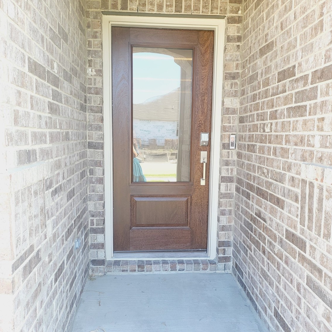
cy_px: 179
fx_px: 315
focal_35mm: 29
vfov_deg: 55.6
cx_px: 164
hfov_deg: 55.6
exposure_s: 1/143
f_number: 1.8
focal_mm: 5
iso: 40
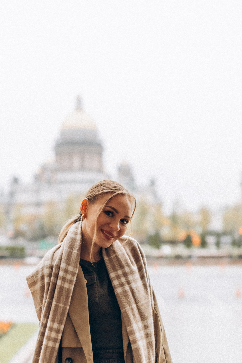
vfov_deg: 35.0
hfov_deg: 23.7
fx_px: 575
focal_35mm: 57
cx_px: 97
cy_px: 213
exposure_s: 1/3200
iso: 800
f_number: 1.4
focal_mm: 35
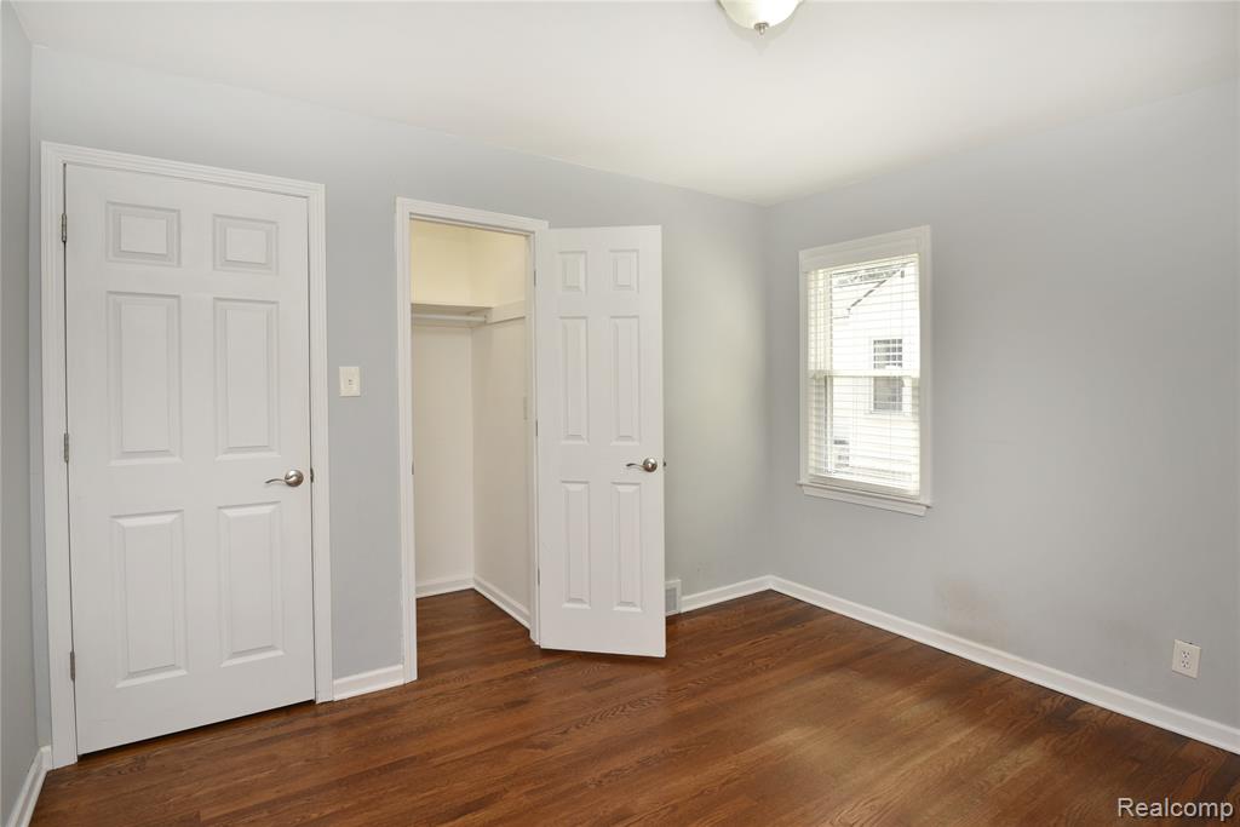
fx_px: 586
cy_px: 414
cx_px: 620
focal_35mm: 17
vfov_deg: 70.5
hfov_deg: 93.3
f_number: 7.1
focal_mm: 17
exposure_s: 1/60
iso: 125
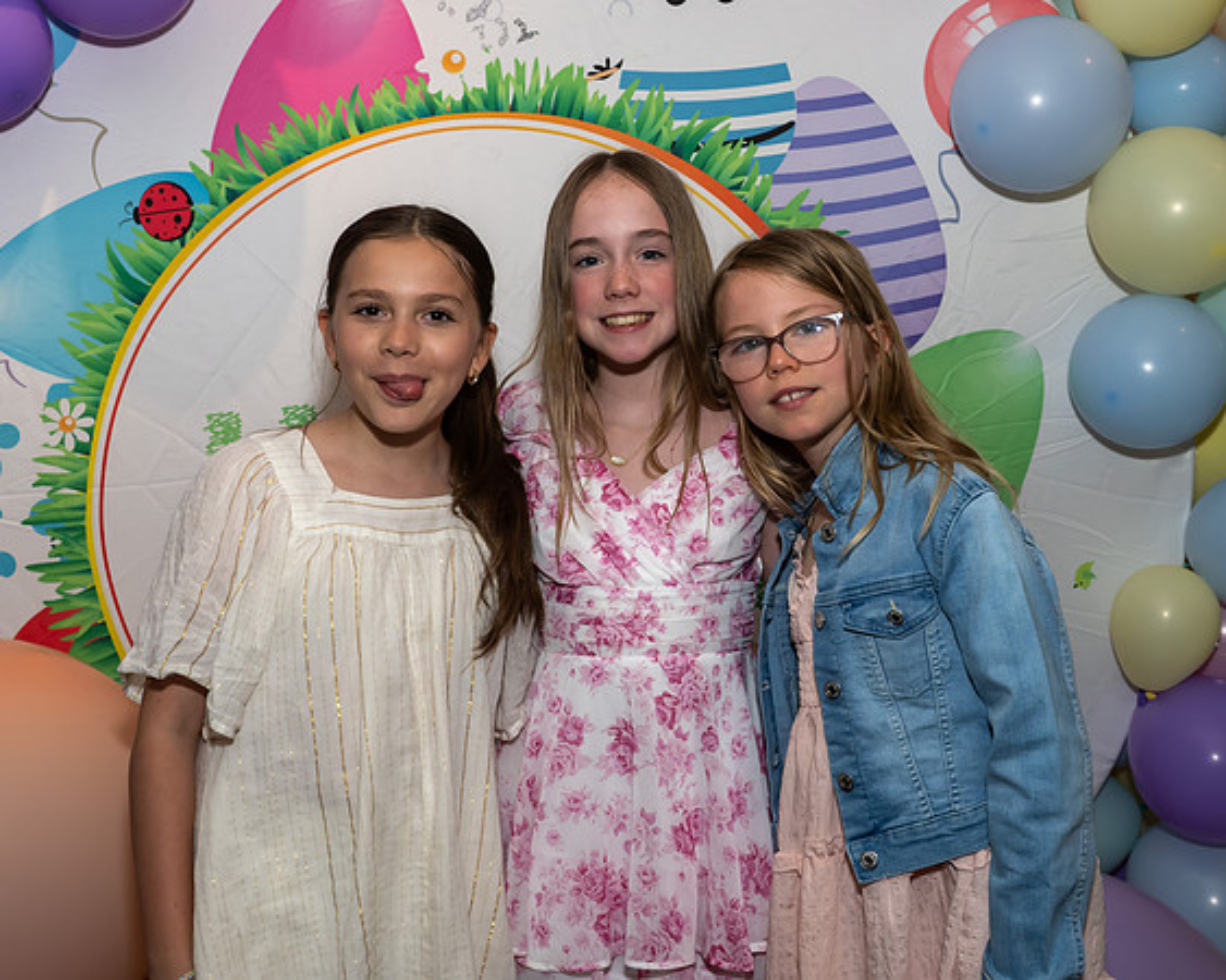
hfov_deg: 39.2
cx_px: 613
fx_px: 1723
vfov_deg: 31.7
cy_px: 460
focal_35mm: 48
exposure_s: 1/250
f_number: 8
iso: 640
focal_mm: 26
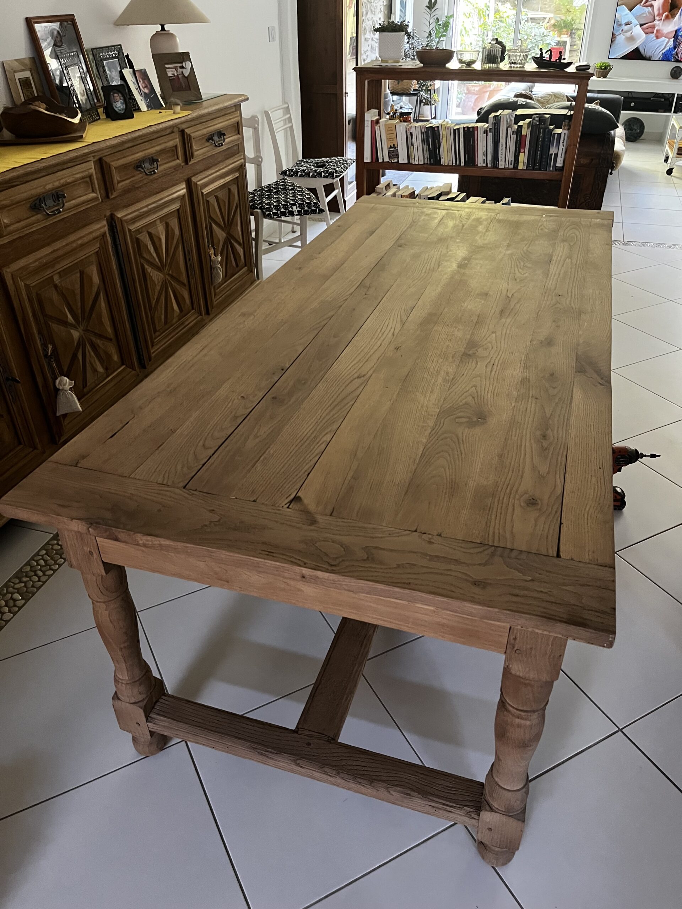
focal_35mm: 26
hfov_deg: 53.1
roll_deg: +0.2
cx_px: 341
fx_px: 683
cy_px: 454
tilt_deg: -35.4
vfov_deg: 67.3
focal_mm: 5.1
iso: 500
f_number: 1.6
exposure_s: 1/44
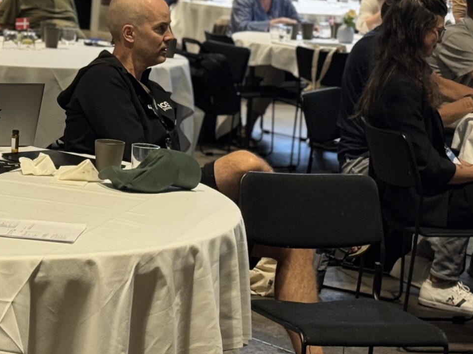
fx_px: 1762
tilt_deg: -3.0
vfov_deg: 11.3
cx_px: 10
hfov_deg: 15.0
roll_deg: -4.3
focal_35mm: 129
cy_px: -17
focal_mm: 6.76
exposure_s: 1/60
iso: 160
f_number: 1.78
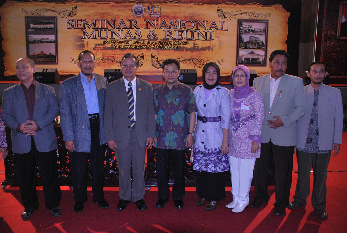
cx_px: 174
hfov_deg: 61.9
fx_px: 290
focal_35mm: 30
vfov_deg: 43.7
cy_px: 116
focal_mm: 20
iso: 400
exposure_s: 1/30
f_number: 4
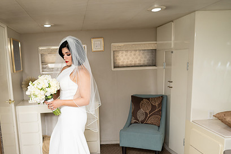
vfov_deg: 38.4
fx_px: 218
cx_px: 78
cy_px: 104
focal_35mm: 34
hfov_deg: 54.7
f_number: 1.4
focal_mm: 24
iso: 250
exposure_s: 1/1000
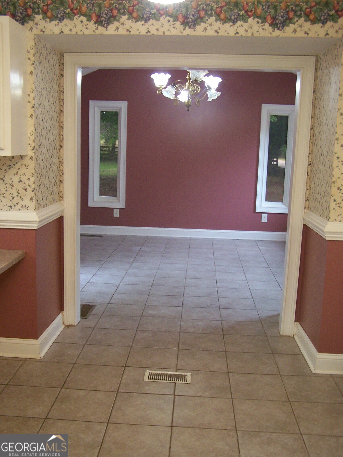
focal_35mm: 38
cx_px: 172
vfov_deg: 49.0
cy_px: 228
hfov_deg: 37.7
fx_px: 502
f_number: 2.8
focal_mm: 6.3
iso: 160
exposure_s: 1/15
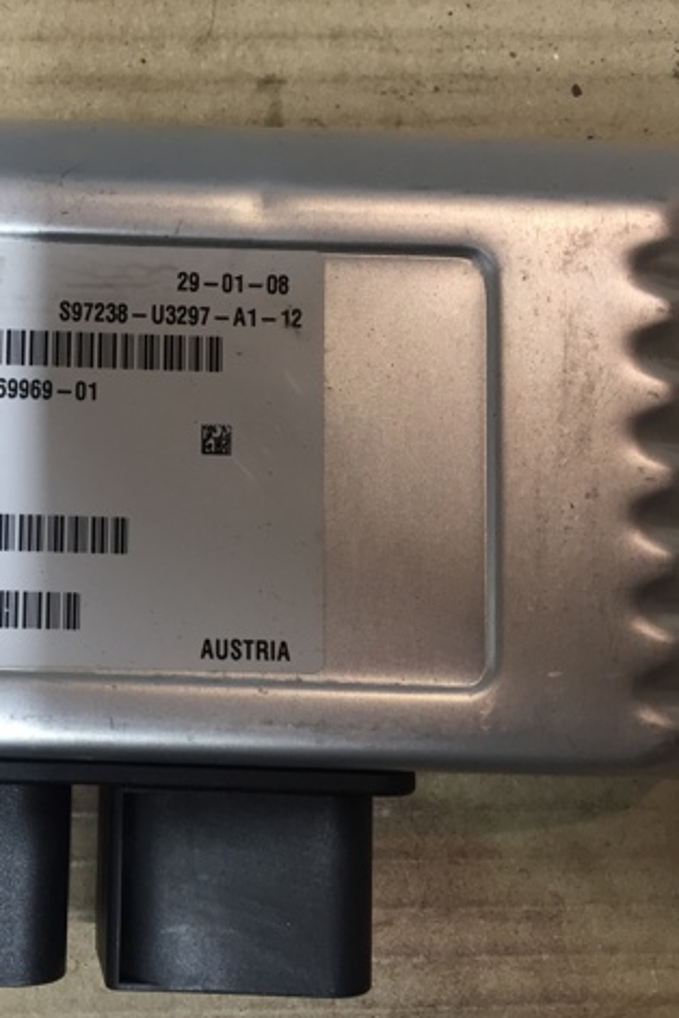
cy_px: 506
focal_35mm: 41
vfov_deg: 47.4
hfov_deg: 30.7
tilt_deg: -84.3
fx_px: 1160
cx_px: 32
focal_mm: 4.15
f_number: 2.2
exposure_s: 1/33
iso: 32
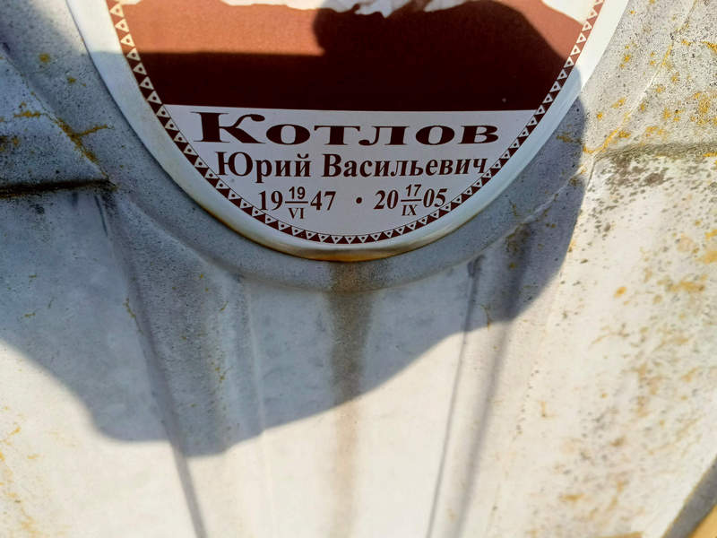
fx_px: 518
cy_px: 269
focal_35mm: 25
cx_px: 358
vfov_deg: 54.9
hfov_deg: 69.4
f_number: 1.69
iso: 117
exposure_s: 1/867
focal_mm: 4.76
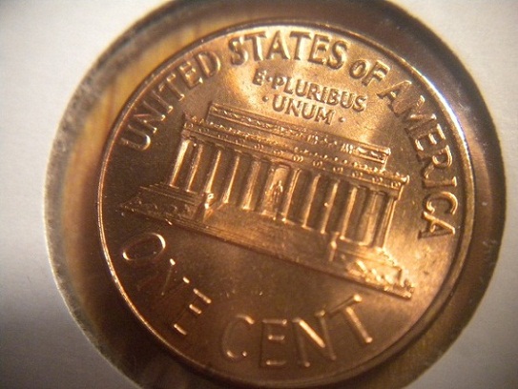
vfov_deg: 40.7
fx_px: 524
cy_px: 194
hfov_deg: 52.6
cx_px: 259
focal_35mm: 35
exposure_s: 1/37.4
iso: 400
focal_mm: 6.3
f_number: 3.1
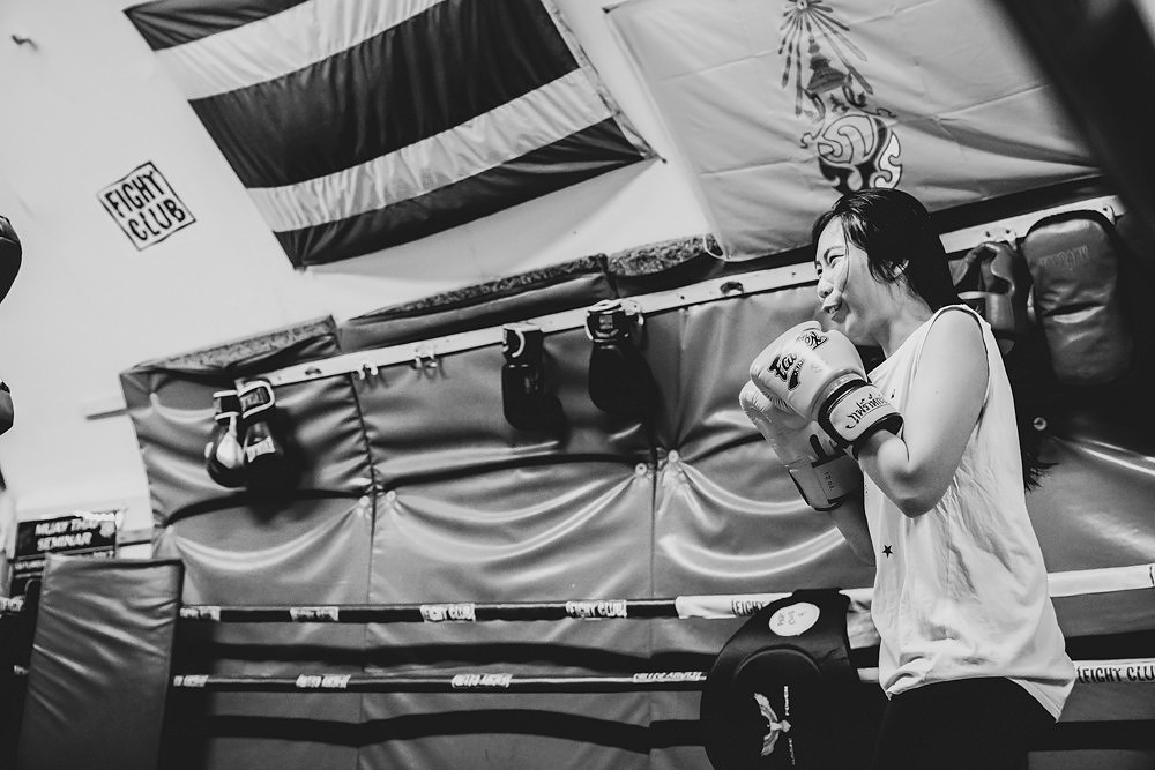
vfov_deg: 26.5
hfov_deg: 38.9
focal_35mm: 51
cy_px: 385
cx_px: 578
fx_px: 1636
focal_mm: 51
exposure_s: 1/400
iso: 12800
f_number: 3.5
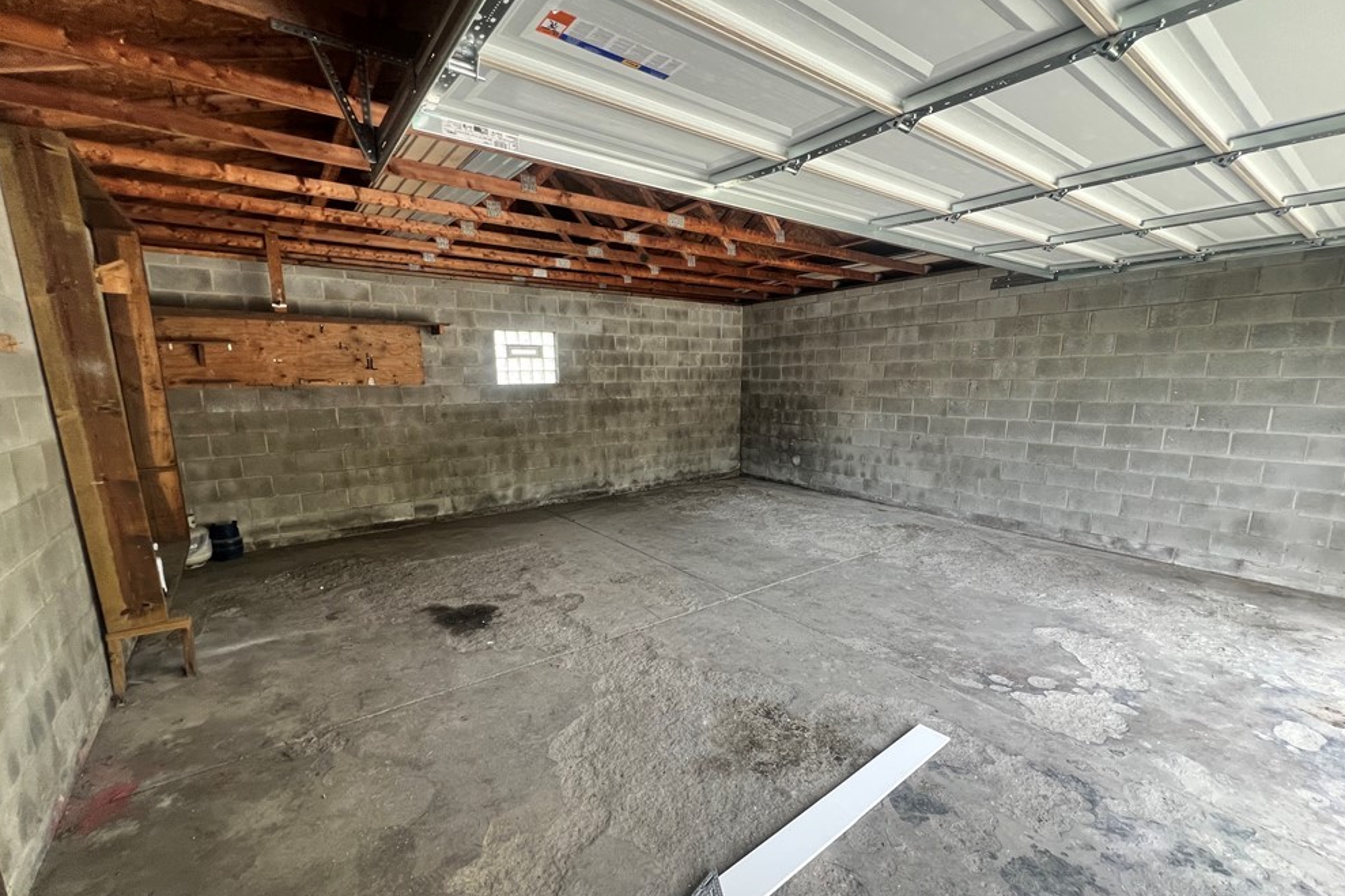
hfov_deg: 104.3
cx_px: 666
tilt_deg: -9.7
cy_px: 487
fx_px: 523
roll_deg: +0.9
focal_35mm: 14
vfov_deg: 81.0
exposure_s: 1/99
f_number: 1.8
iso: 100
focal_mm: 1.57
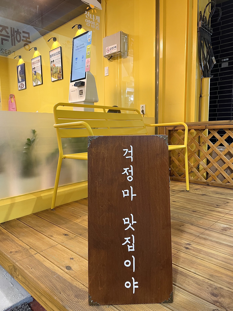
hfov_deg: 53.1
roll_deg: +1.0
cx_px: 116
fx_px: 233
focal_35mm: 26
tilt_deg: -6.5
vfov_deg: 67.3
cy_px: 156
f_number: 1.6
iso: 160
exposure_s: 1/60
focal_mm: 4.2
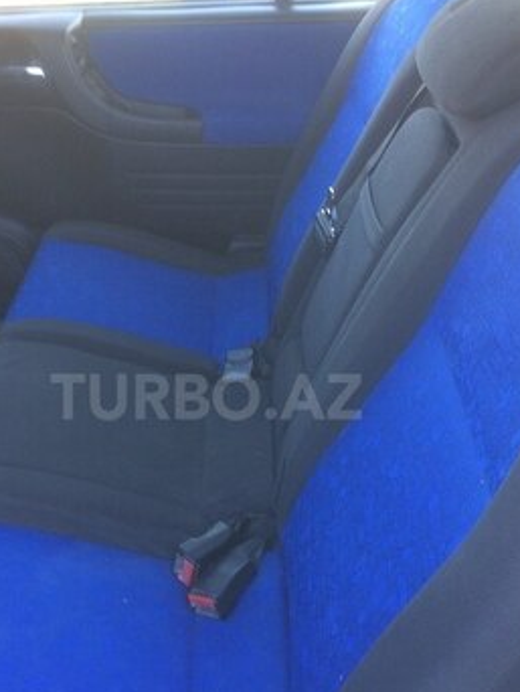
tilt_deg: -30.3
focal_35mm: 42
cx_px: 206
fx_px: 840
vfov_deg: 44.6
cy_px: 397
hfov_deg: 34.3
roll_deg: -4.7
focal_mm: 4.15
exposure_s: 1/33
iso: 50
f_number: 2.2
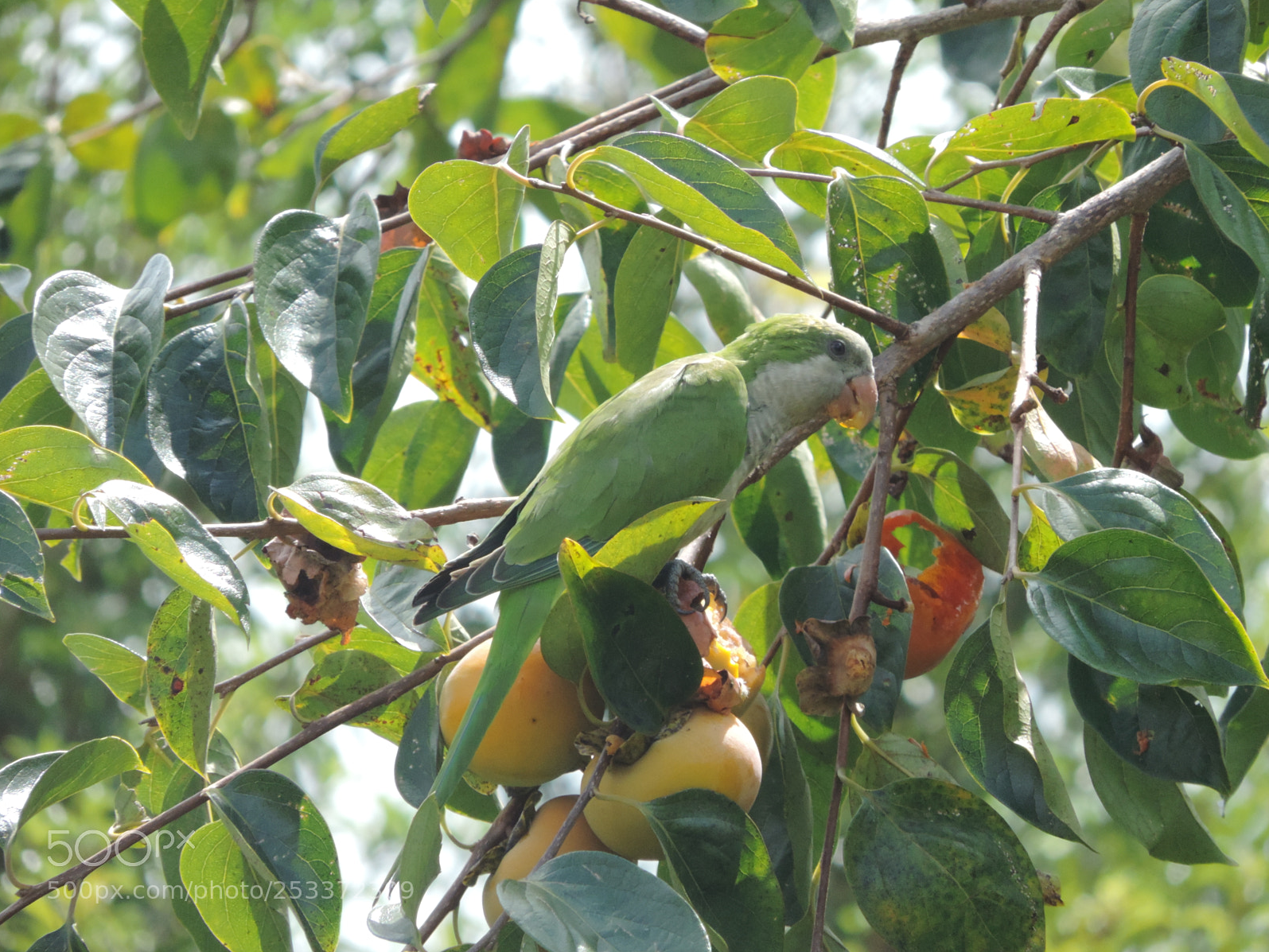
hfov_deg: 2.8
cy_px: 476
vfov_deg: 2.1
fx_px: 25741
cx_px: 634
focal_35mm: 702
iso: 360
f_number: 5
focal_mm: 124.8
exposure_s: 1/800
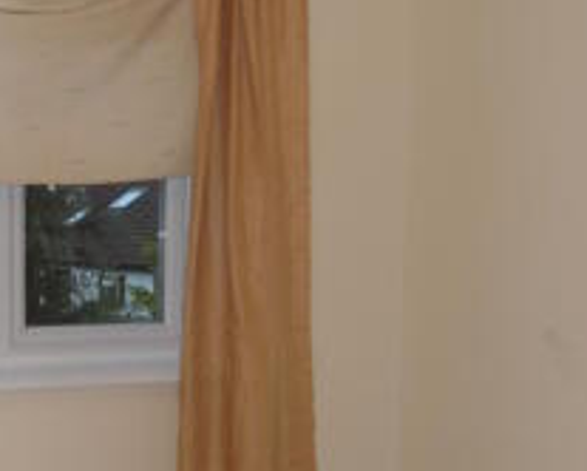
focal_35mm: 70
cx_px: 164
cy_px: 433
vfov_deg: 21.4
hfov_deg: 26.8
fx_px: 1217
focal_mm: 6.3
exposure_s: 1/45
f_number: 2.8
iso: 100
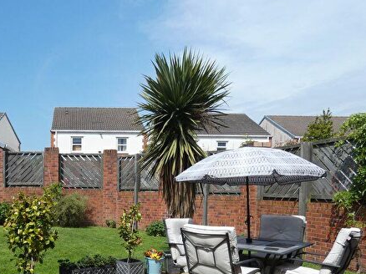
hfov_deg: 53.6
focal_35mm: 32
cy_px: 206
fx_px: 338
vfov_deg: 42.7
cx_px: 82
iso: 80
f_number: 3.5
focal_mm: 3.6
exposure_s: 1/1000
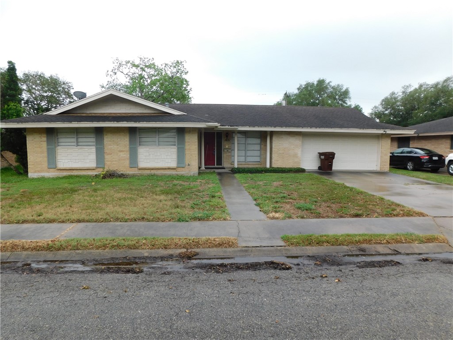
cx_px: 226
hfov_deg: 73.9
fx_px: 301
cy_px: 170
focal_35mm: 23
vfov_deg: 58.9
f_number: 3
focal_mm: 4
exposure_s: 1/160
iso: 125
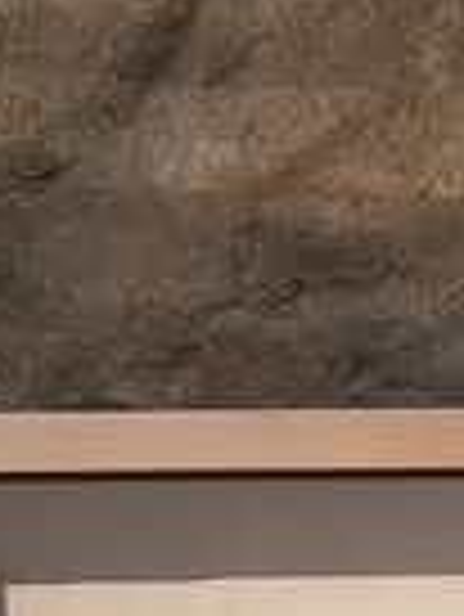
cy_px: 1969
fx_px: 3194
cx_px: 622
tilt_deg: -10.3
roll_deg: +0.1
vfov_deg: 8.7
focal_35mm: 179
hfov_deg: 8.2
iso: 160
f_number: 1.78
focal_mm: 6.76
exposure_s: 1/60
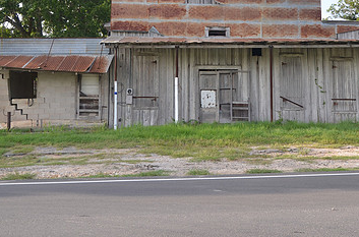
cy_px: 50
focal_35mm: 52
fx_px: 515
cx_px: 220
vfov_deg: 25.5
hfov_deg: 38.2
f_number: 4.5
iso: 100
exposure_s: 1/250
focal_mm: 21
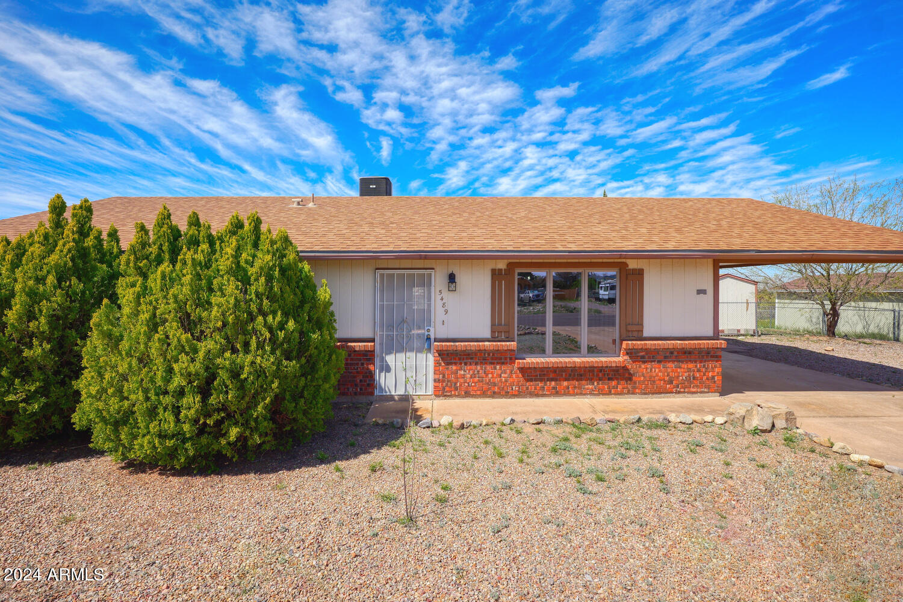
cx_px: 452
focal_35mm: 14
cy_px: 301
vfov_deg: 81.2
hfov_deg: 104.3
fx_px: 351
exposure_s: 1/500
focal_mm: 14
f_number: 8
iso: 250
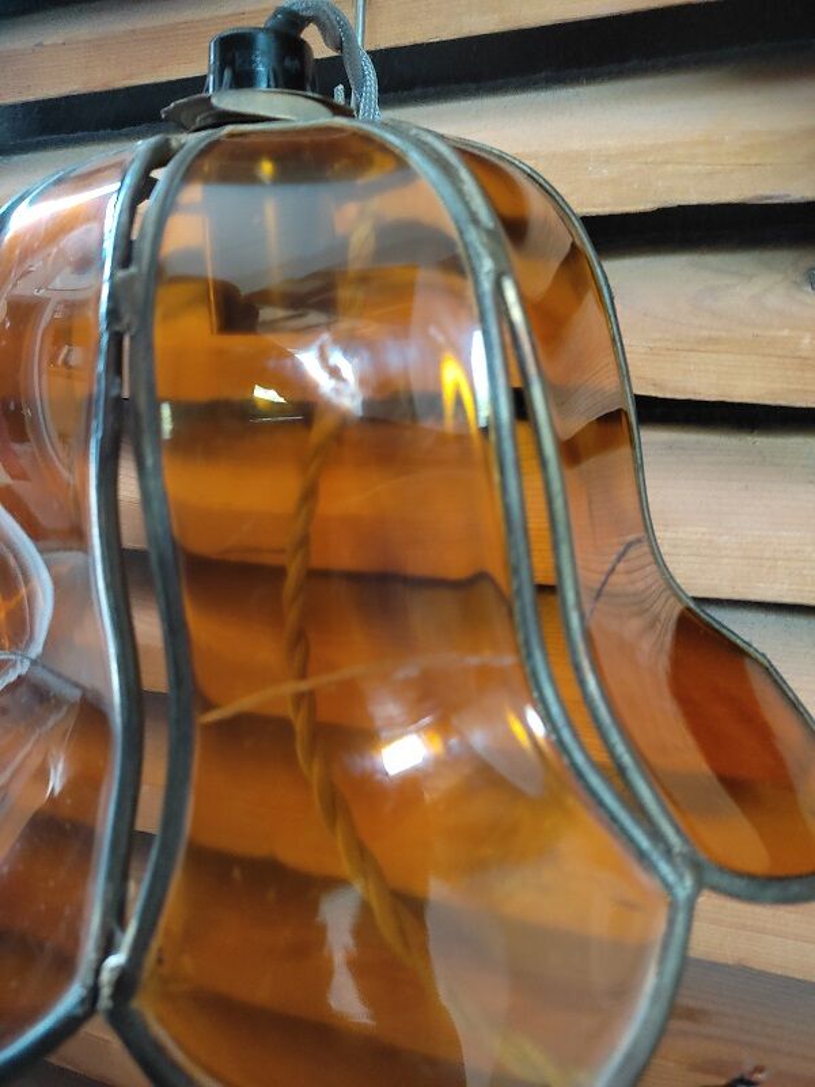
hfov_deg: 53.1
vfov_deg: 67.3
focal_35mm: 26
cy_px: 544
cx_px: 408
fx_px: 816
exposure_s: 1/17
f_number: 1.79
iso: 1381
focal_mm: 4.74
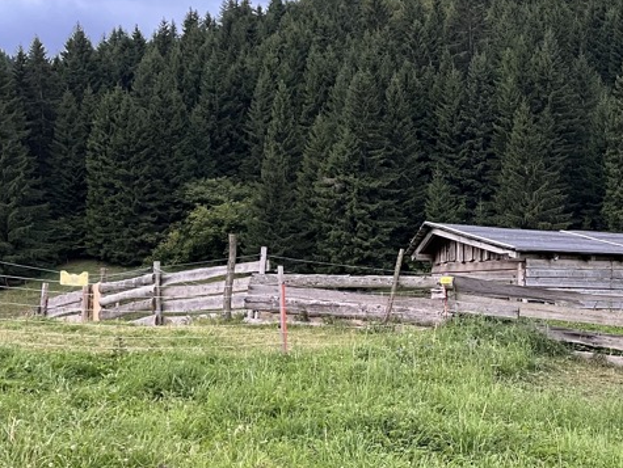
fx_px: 1009
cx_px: 607
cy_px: 305
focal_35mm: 56
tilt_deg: +0.9
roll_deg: +3.1
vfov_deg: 26.0
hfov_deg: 31.9
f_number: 1.6
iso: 250
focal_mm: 5.1
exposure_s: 1/60
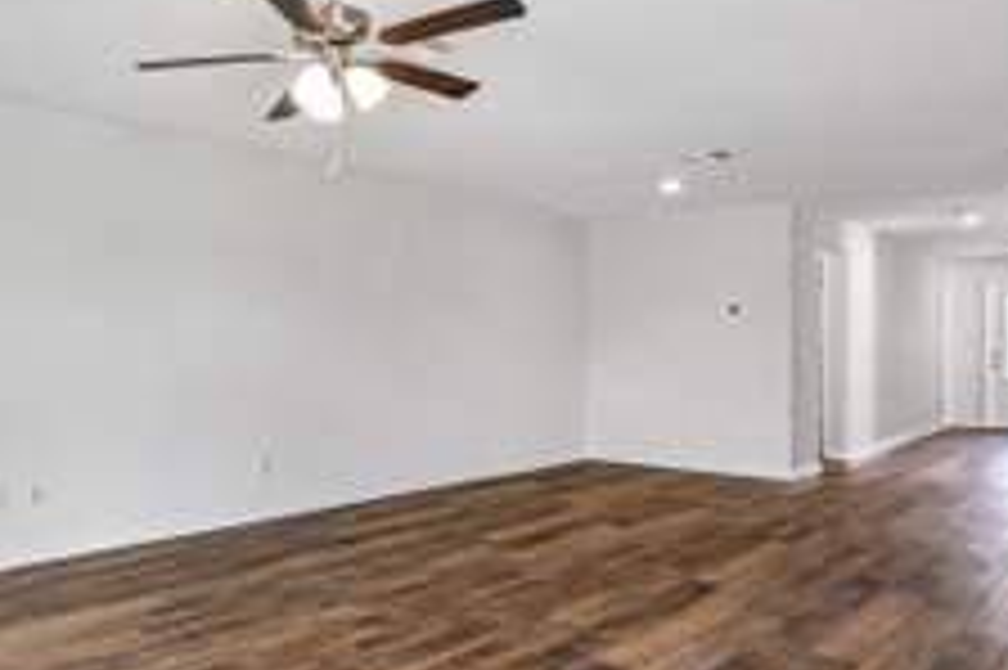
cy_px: 362
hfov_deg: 59.5
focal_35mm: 30
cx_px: 284
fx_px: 839
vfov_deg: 43.5
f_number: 6.3
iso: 800
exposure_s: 1/125
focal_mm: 14
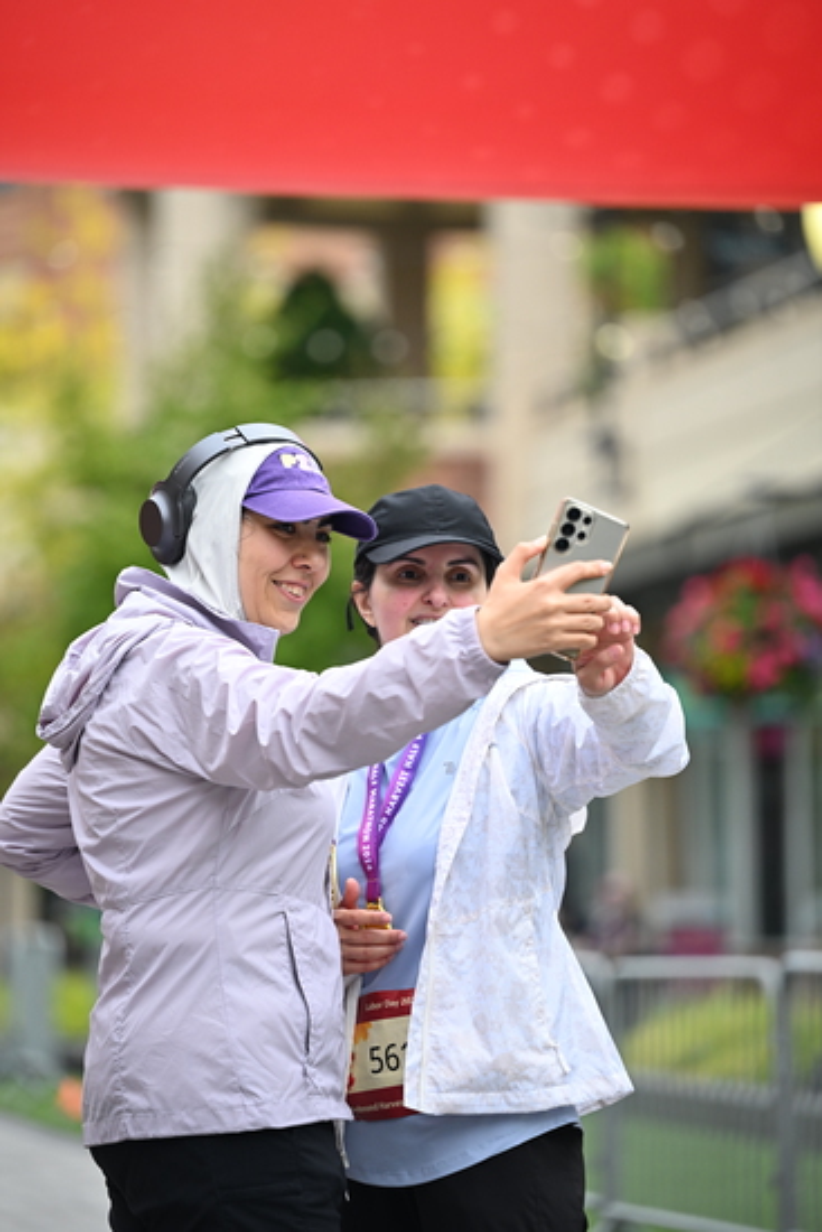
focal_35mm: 150
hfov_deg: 9.2
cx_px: 411
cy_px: 616
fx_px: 5134
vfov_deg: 13.7
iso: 640
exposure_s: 1/2000
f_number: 2.8
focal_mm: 150
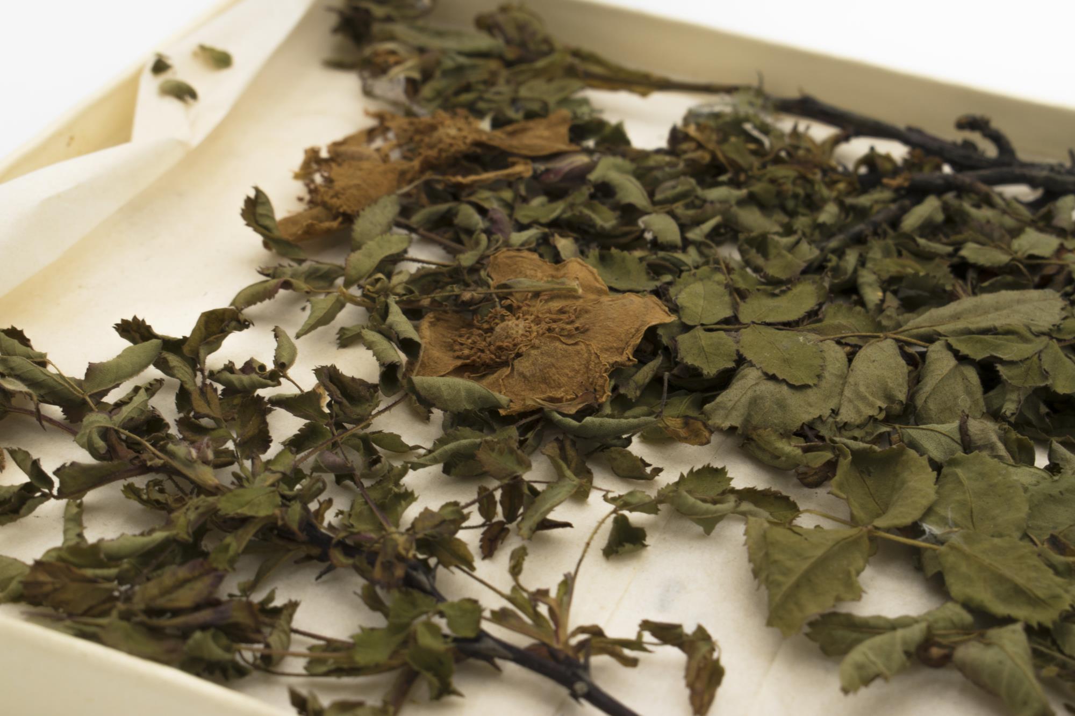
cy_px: 358
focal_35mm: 82
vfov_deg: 16.6
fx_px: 2463
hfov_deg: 24.6
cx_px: 538
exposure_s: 1/60
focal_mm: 55
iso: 200
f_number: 16
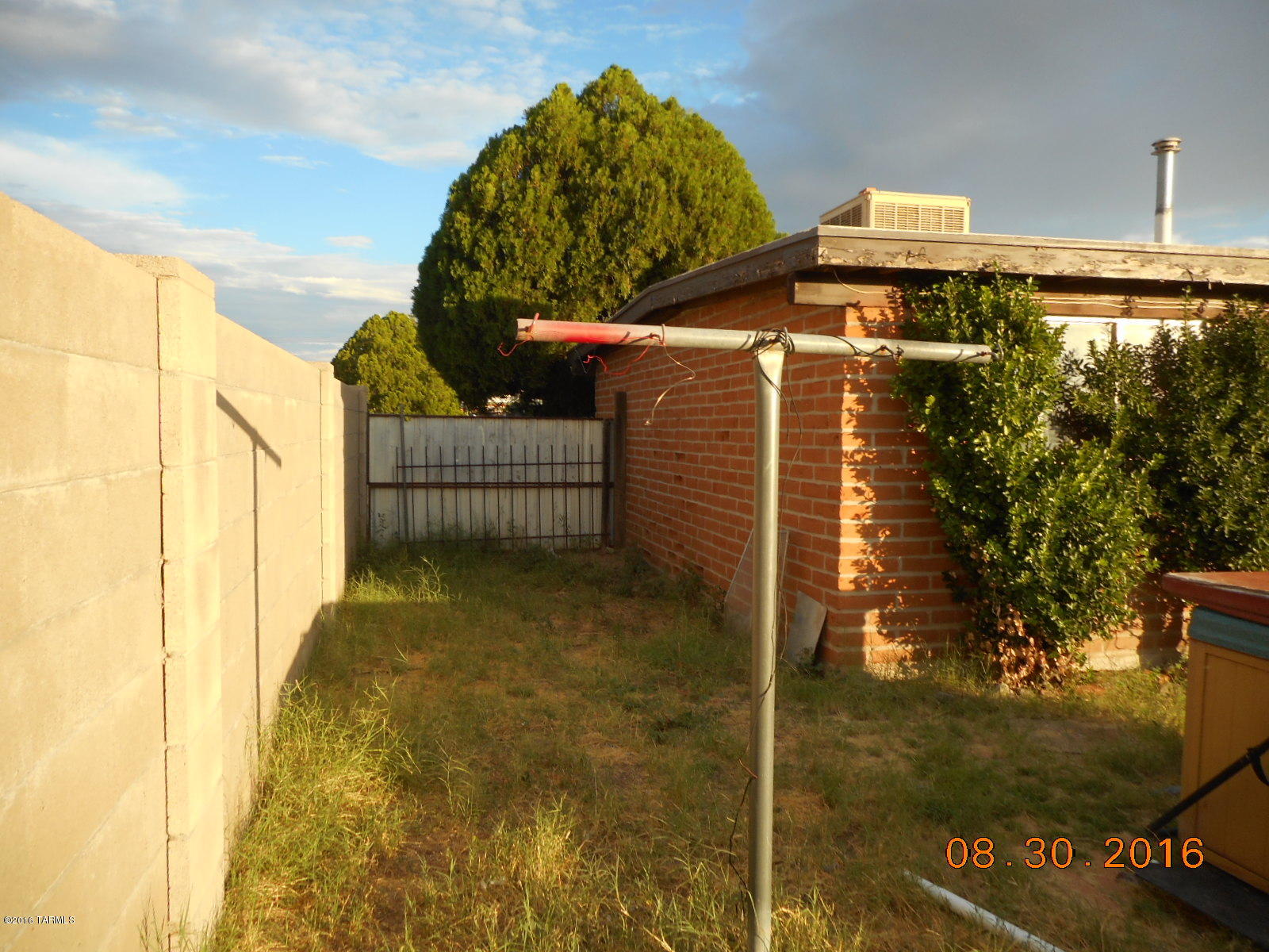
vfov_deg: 54.9
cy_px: 476
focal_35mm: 25
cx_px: 634
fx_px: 916
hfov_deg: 69.4
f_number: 3.7
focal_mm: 4.5
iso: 80
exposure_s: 1/160
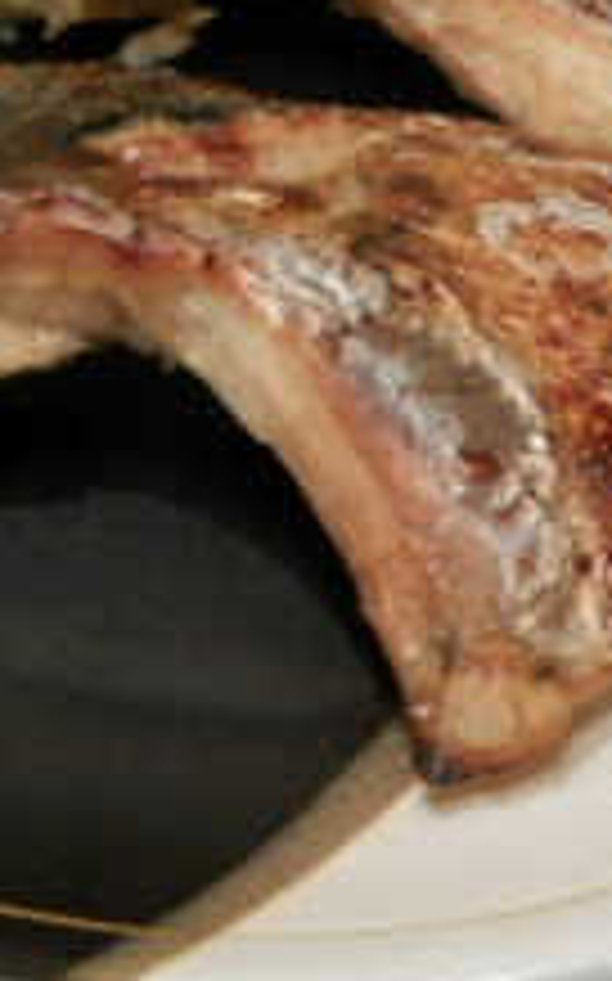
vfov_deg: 18.6
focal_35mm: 112
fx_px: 2993
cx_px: 364
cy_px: 322
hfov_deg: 11.7
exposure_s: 1/8
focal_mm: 8.2
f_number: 3.6
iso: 400
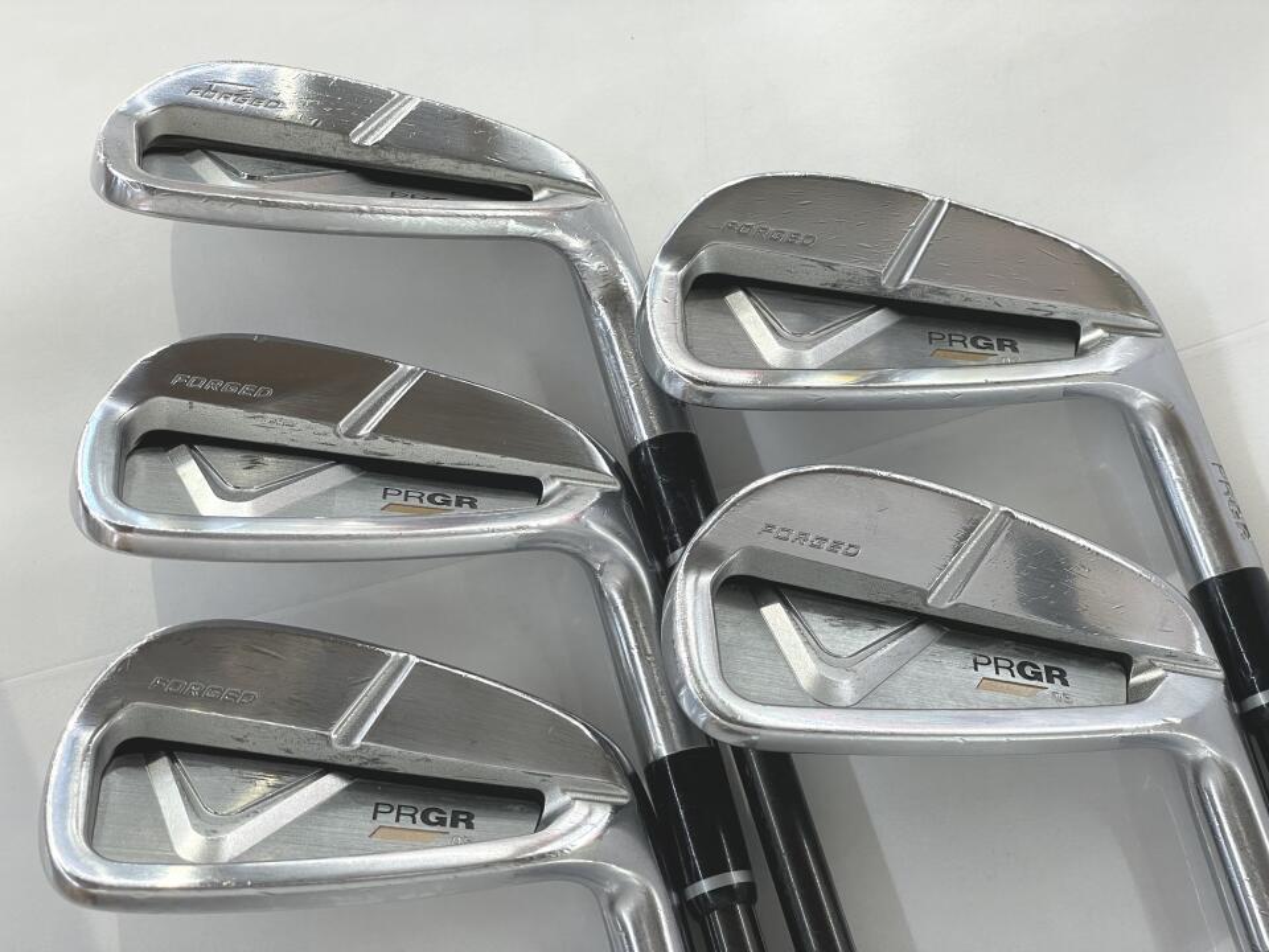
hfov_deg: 36.8
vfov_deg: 28.0
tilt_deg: -66.2
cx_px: 634
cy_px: 476
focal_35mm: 52
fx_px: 1906
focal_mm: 6
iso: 100
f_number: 2
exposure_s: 1/120
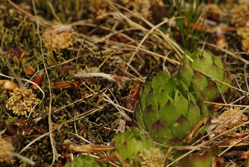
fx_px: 883
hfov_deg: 16.0
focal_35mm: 128
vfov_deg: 10.8
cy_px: 84
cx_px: 124
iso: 100
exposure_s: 1/250
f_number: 11
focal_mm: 85
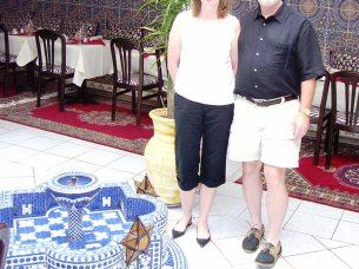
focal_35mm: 50
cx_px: 246
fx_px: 518
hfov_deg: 37.7
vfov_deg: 28.7
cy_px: 72
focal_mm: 5.6
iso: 125
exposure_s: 1/60
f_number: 2.7
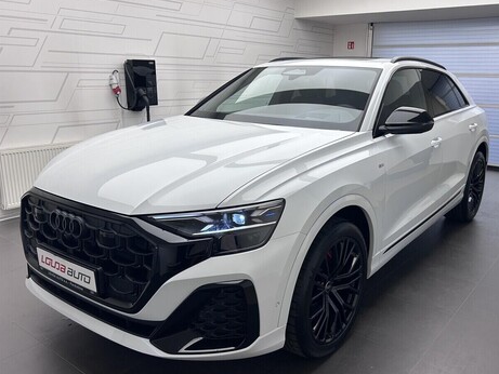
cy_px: 182
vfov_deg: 45.5
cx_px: 289
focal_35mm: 31
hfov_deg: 58.0
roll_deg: -0.8
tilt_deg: -14.0
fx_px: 447
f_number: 1.5
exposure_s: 1/381
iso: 50
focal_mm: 5.7
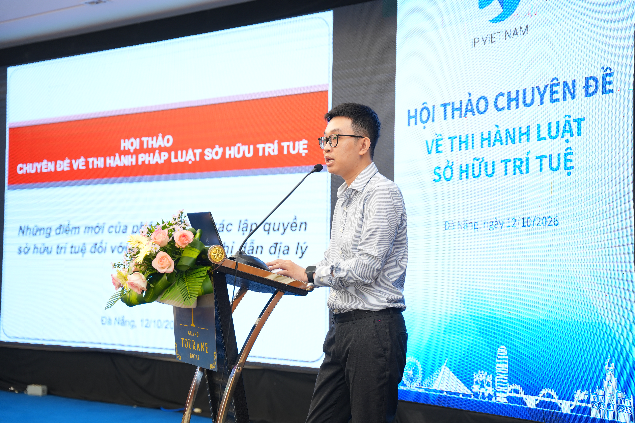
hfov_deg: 35.9
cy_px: 212
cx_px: 318
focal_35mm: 56
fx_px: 979
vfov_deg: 24.4
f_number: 3.2
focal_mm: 55.5
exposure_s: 1/100
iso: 400
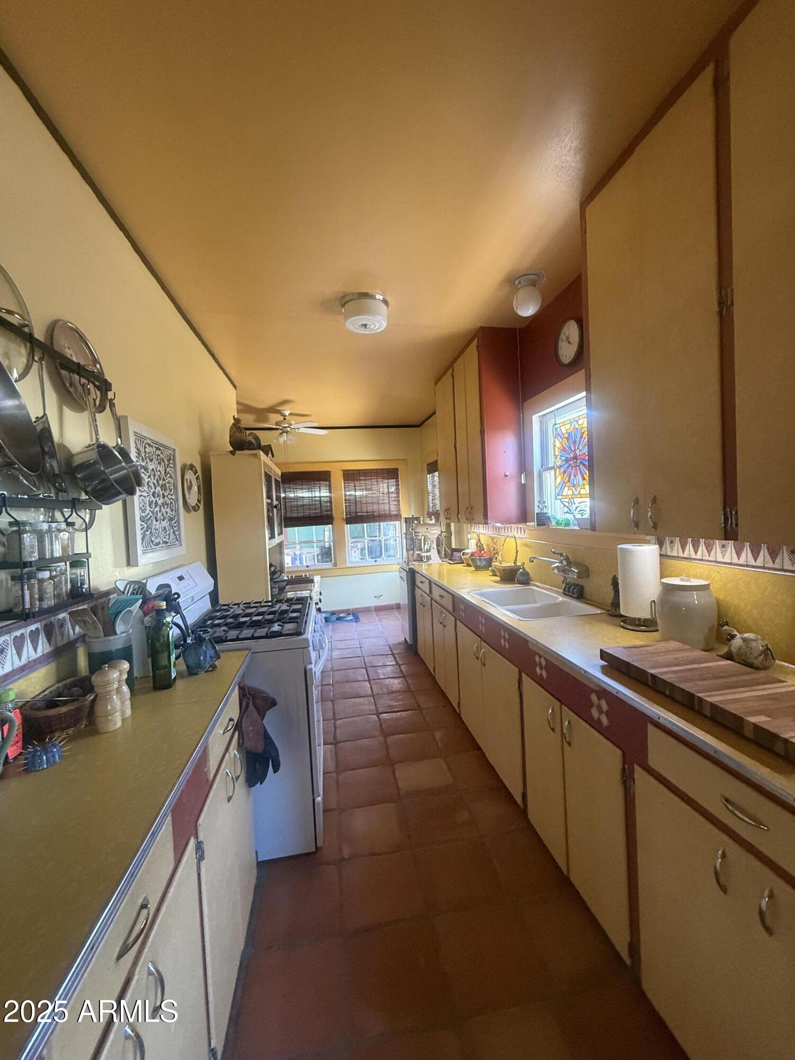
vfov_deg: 102.1
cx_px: 398
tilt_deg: -1.6
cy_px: 530
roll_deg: +2.6
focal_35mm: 14
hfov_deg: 85.7
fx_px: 429
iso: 400
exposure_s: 1/60
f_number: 2.2
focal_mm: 2.22
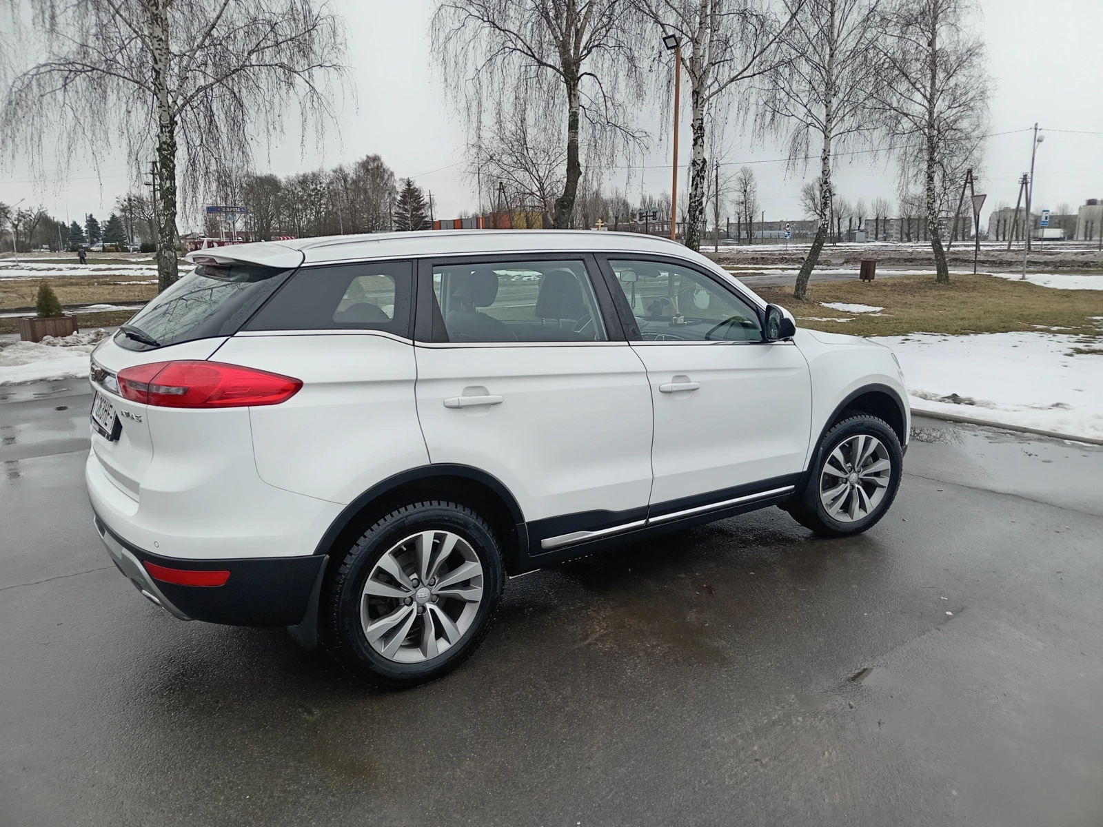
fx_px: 797
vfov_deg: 54.9
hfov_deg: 69.4
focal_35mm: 25
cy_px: 414
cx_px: 552
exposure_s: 1/120
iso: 108
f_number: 1.8
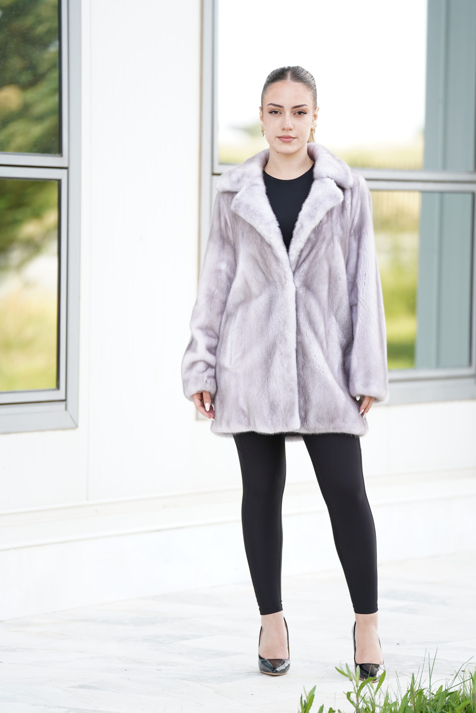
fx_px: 3450
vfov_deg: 11.8
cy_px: 356
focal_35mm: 174
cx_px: 238
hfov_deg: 7.9
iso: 200
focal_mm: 174
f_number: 2.8
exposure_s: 1/250
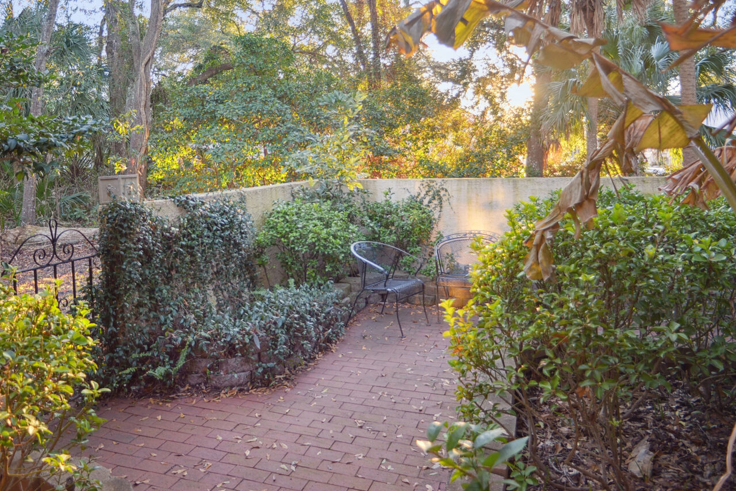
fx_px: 552
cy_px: 178
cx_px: 327
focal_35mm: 27
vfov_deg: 47.4
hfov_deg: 67.2
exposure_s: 1/50
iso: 400
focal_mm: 20
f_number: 3.5
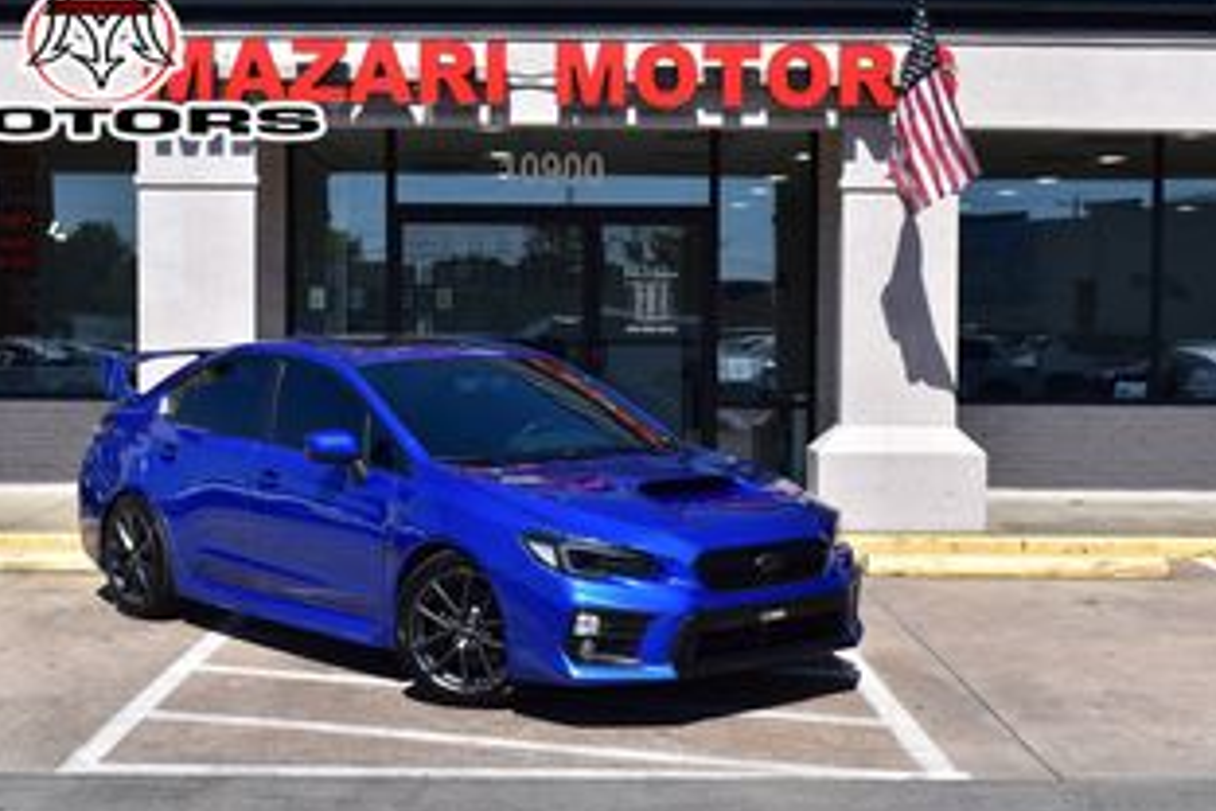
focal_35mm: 56
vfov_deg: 24.3
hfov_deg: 35.9
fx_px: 1879
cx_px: 585
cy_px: 417
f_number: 11
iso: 320
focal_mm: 29
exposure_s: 1/500
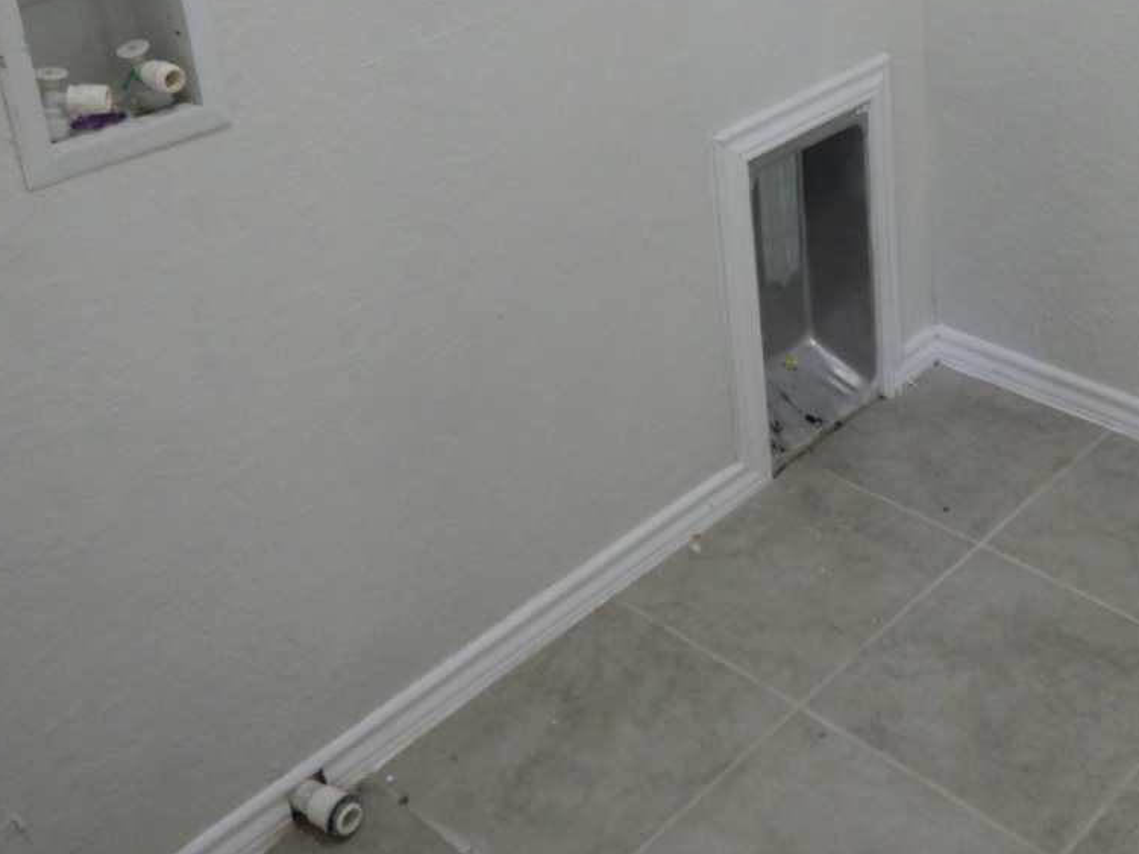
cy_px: 74
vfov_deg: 30.1
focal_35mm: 46
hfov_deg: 39.7
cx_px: 907
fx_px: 1513
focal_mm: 4.3
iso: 220
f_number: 2.8
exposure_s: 1/30
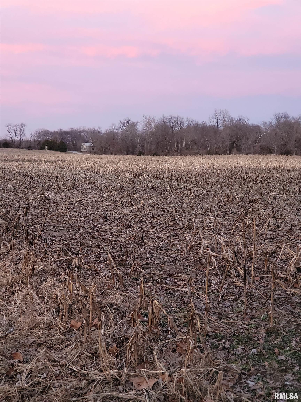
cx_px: 150
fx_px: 603
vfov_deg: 36.8
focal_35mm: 52
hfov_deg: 28.0
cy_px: 201
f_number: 2.4
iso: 320
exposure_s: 1/60
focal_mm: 6
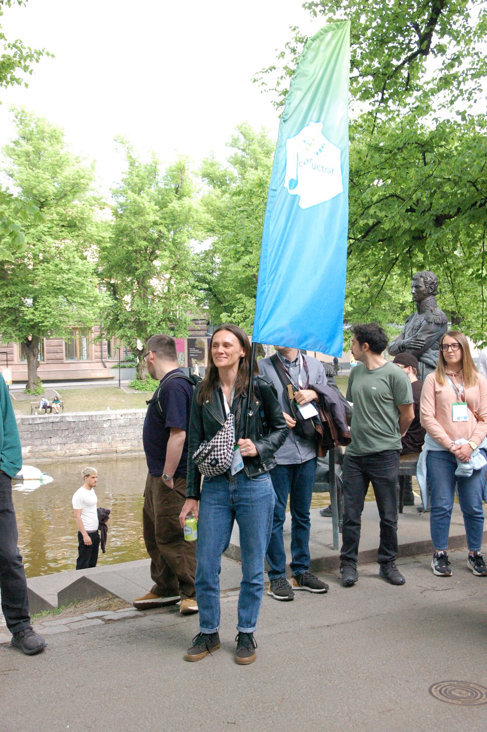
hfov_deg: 33.0
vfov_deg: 48.0
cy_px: 366
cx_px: 244
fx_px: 823
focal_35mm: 40
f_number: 6.3
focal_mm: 27
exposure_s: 1/125
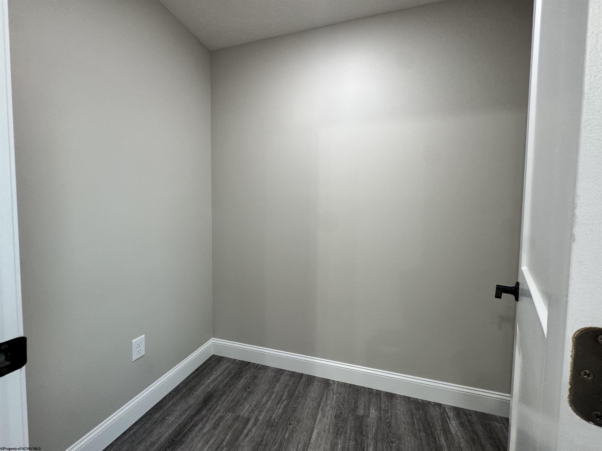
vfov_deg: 85.7
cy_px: 226
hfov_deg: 102.1
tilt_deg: -4.1
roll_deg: -0.8
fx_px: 243
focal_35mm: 14
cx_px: 301
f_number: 2.2
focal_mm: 2.22
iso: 160
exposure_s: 1/60
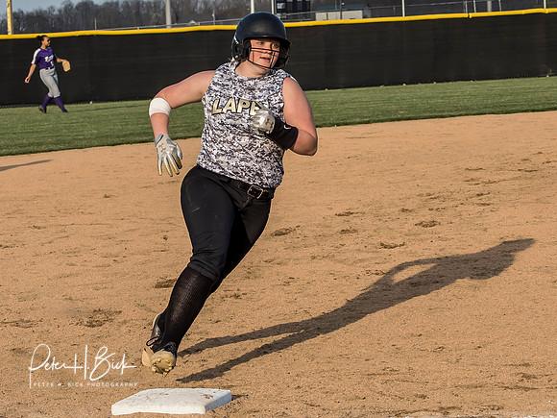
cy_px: 160
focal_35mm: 148
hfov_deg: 13.4
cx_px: 242
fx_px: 2376
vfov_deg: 10.0
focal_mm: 50
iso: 400
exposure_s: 1/1000
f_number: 5.6
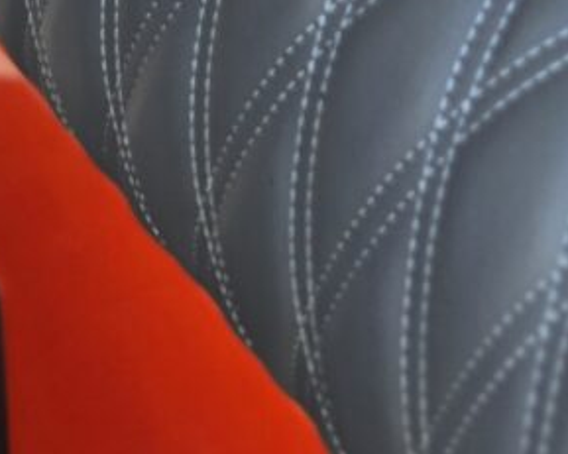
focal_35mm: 149
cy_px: -928
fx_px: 2504
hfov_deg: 12.3
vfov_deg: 8.6
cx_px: 855
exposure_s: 1/359
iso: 25
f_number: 1.4
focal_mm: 6.5
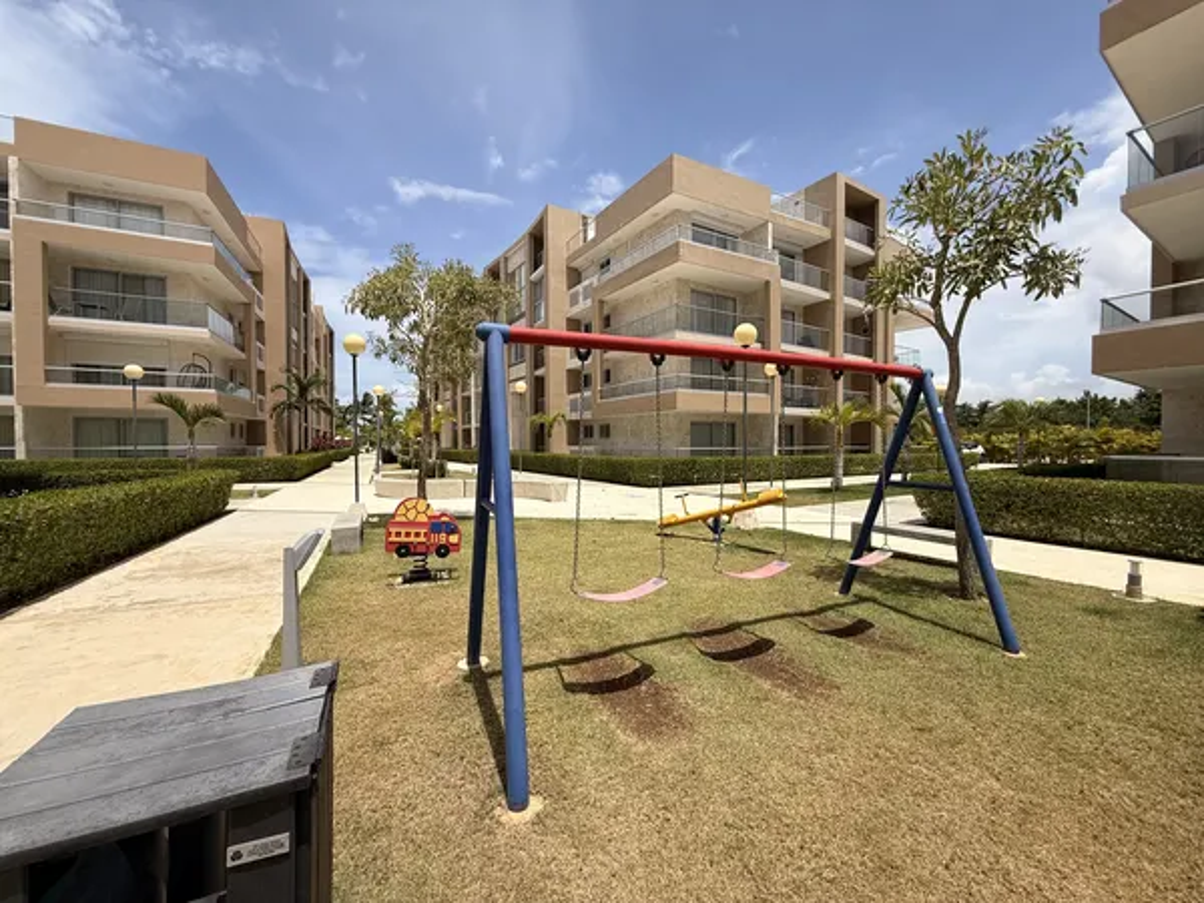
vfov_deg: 85.7
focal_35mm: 14
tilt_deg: +0.0
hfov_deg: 102.1
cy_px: 452
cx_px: 602
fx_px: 487
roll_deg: +0.0
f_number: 2.2
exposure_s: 1/2717
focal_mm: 2.22
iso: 50
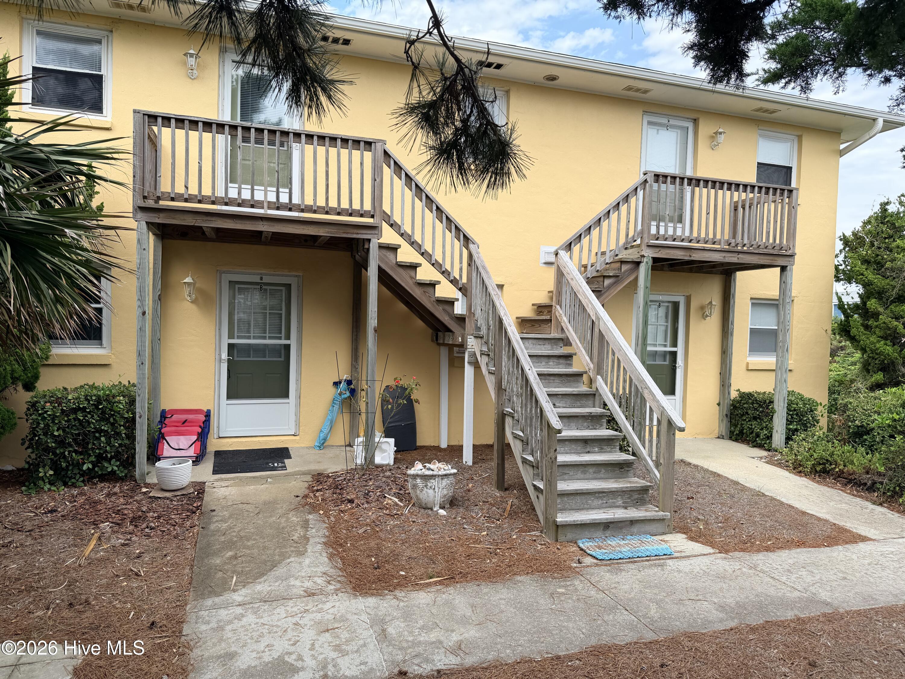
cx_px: 452
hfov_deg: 71.6
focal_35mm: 24
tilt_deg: -2.6
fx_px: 627
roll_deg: -0.8
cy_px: 340
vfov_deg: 56.8
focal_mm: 6.76
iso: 80
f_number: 1.78
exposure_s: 1/1855
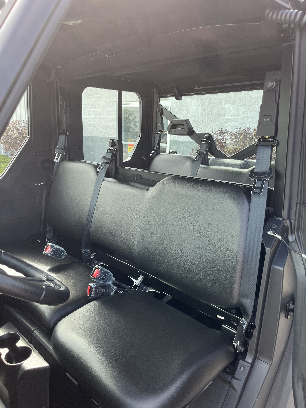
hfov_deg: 53.1
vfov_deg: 67.3
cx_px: 153
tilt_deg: -11.6
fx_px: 306
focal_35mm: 26
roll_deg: -1.6
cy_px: 204
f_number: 1.6
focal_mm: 5.1
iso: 40
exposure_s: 1/267
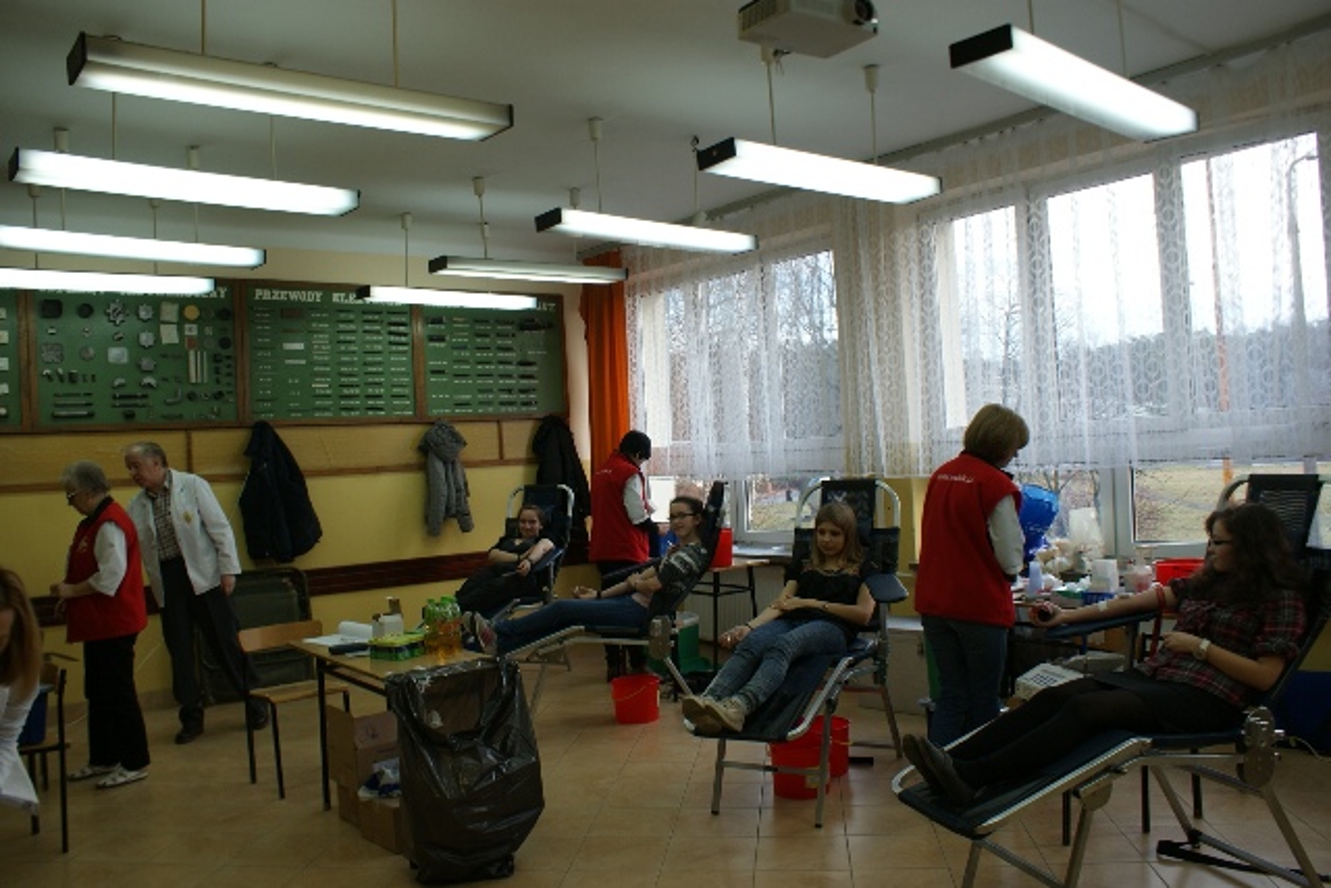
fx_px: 998
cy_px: 444
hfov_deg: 67.4
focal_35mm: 27
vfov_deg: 48.0
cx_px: 666
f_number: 4.5
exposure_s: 1/40
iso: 100
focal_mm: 18
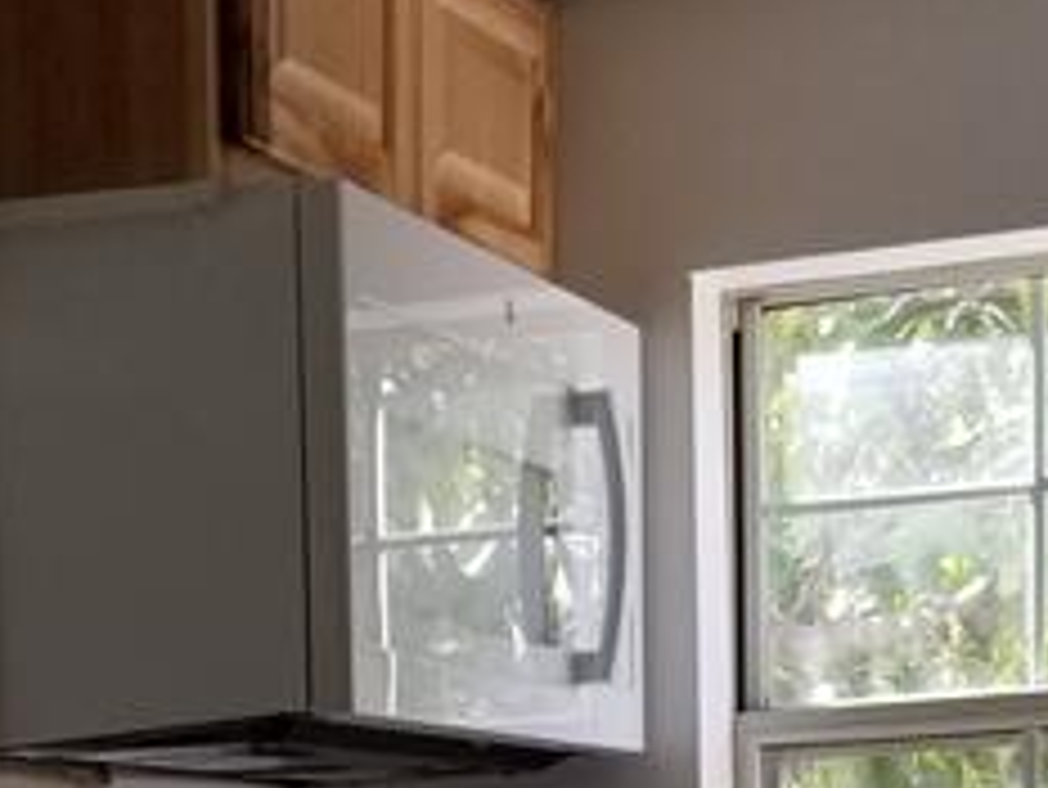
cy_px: 1382
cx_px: 243
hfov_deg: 18.2
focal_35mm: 107
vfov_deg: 12.7
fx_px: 3241
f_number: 1.7
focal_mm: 4.3
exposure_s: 1/169
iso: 50
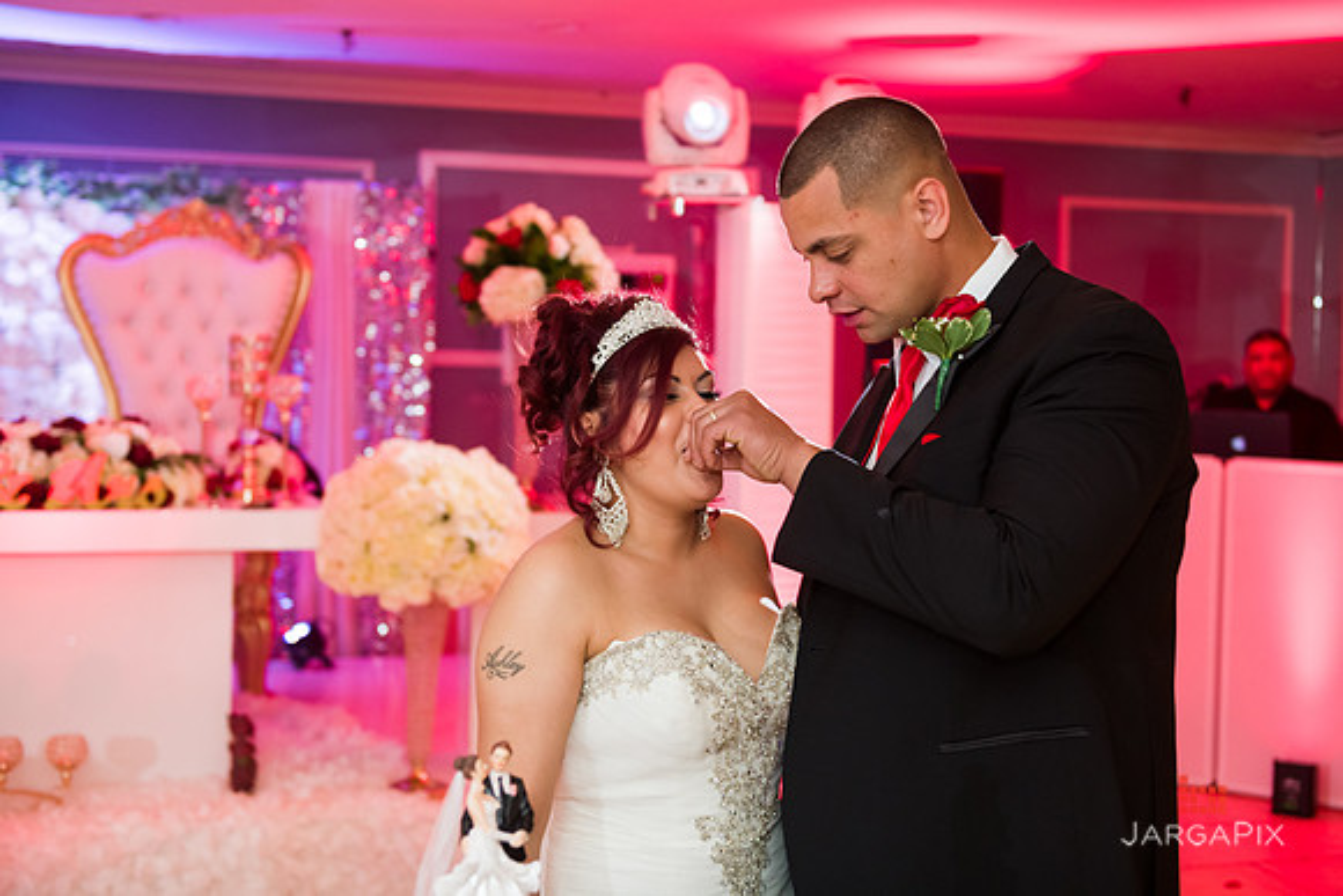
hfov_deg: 40.5
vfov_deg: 27.7
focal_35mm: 49
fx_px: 1820
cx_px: 703
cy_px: 416
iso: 1000
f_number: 3.2
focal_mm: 44
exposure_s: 1/125
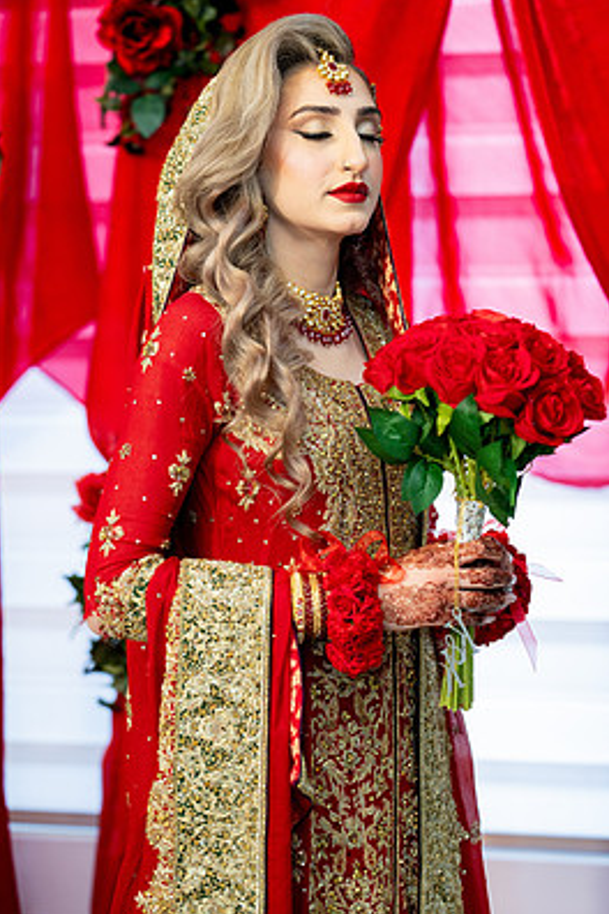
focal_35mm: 84
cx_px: 265
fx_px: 2131
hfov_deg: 16.3
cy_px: 439
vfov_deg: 24.2
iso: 1000
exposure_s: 1/200
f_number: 2
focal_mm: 74
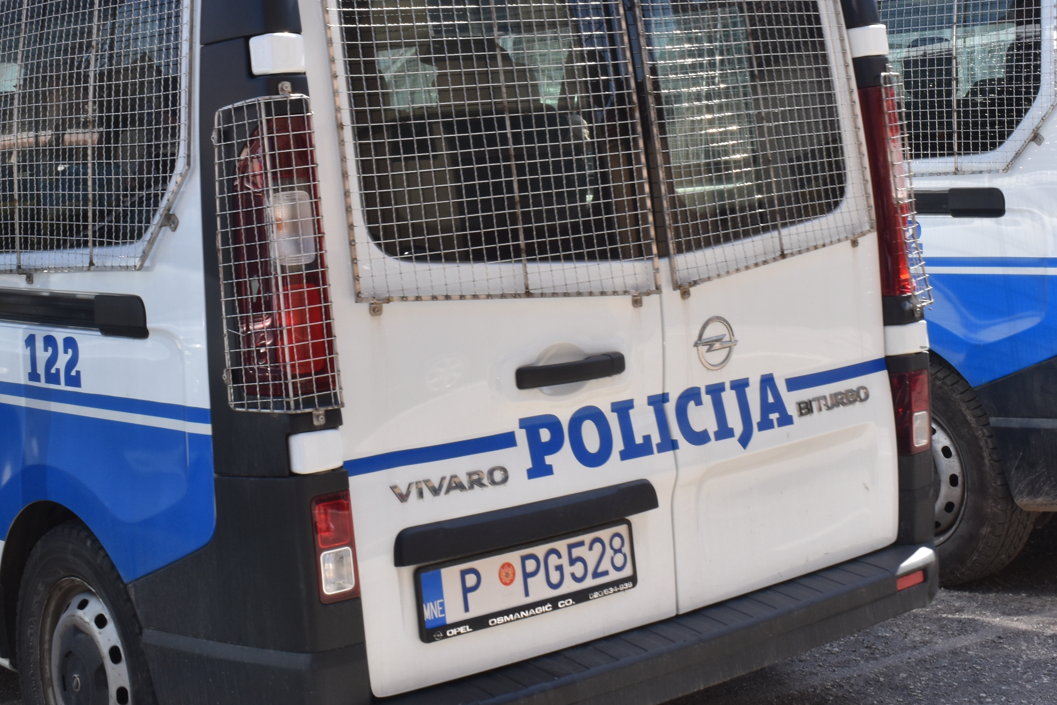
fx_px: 1758
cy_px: 133
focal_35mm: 60
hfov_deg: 33.4
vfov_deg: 22.3
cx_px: 464
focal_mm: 23
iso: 250
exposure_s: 1/80
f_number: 18
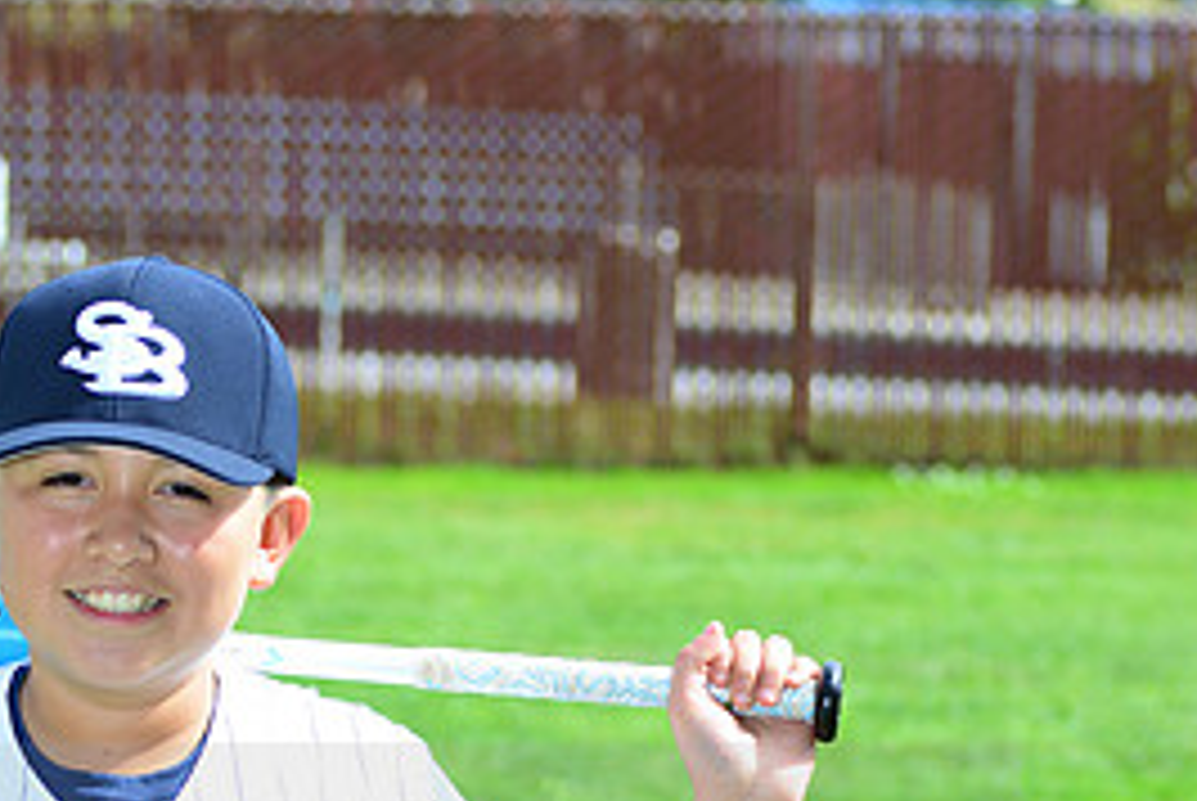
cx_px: 148
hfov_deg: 9.4
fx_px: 7256
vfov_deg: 6.3
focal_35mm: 218
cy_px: 803
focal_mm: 100
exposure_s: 1/200
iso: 200
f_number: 8
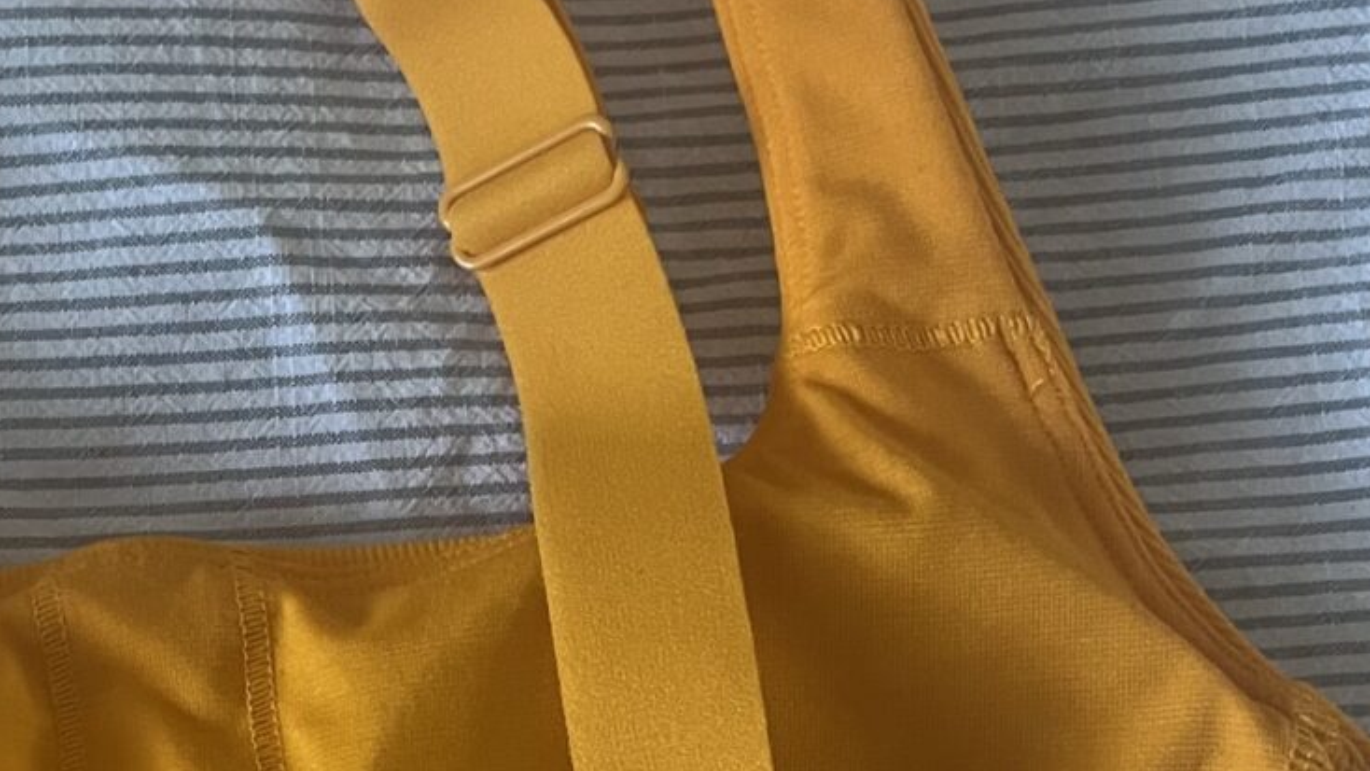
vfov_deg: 15.2
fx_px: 2870
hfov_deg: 26.2
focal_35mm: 79
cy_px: 670
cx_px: 222
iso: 500
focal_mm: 5.1
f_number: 1.6
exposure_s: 1/60
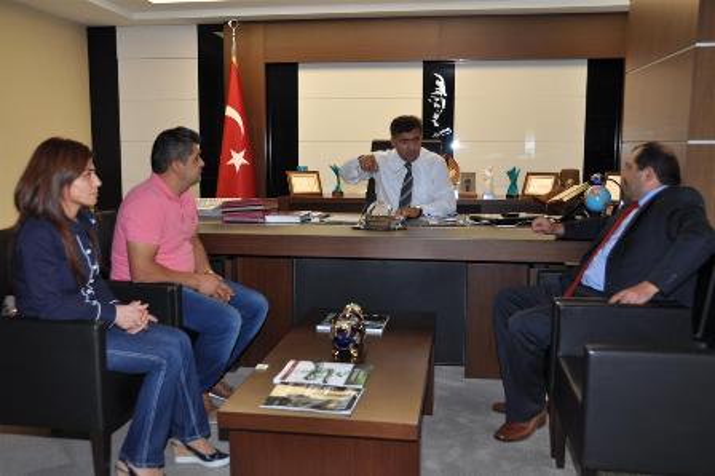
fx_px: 714
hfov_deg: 53.2
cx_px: 358
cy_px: 238
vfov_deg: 36.8
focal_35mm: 36
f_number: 4
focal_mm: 24
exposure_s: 1/60
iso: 200
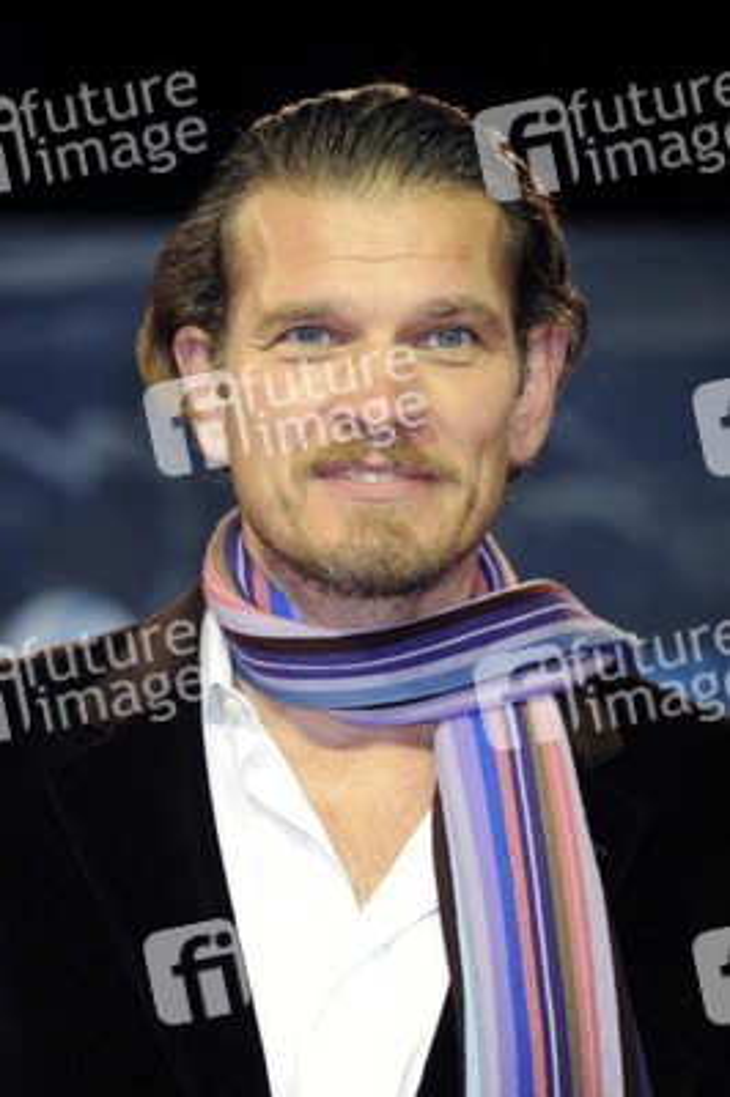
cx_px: 365
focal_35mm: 155
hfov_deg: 8.8
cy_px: 548
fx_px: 4722
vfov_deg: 13.3
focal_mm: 155
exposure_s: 1/160
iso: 500
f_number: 4.5
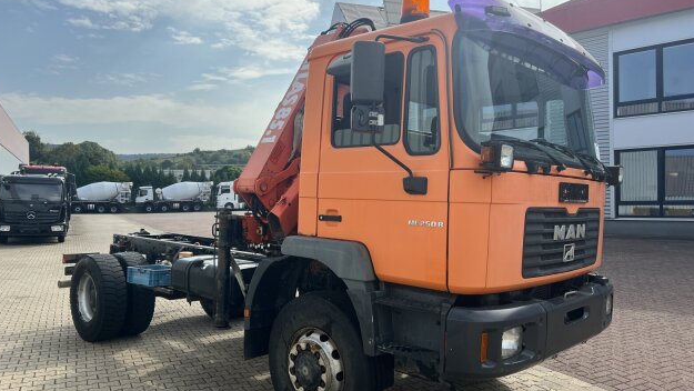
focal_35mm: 29
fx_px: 534
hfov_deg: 66.0
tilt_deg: +1.8
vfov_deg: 40.2
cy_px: 198
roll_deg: +0.8
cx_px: 341
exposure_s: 1/3257
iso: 50
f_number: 1.5
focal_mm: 5.7
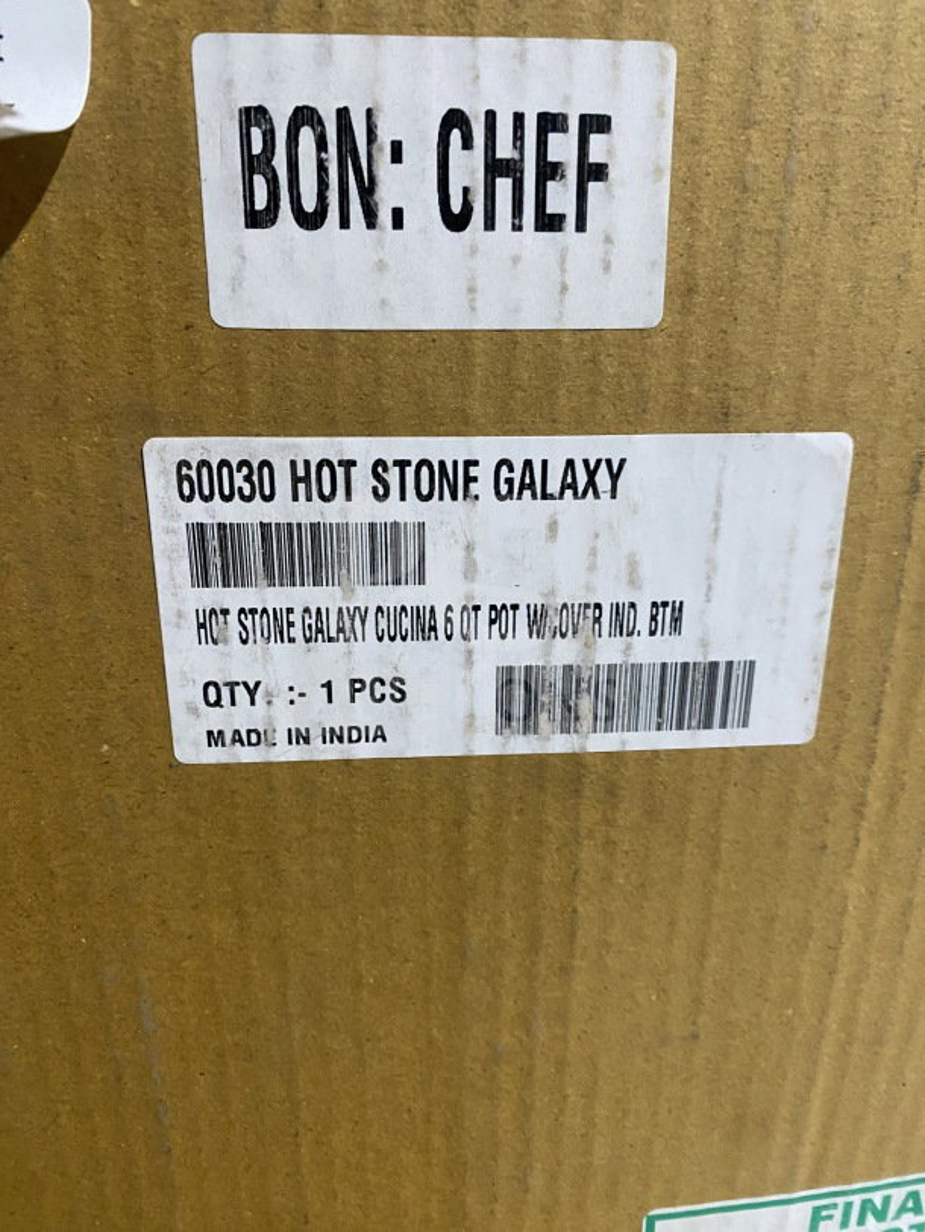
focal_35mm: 25
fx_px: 890
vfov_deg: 69.4
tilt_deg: -17.3
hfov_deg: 54.9
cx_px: 462
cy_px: 616
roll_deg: -1.0
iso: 320
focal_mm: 4.25
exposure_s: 1/60
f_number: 1.8
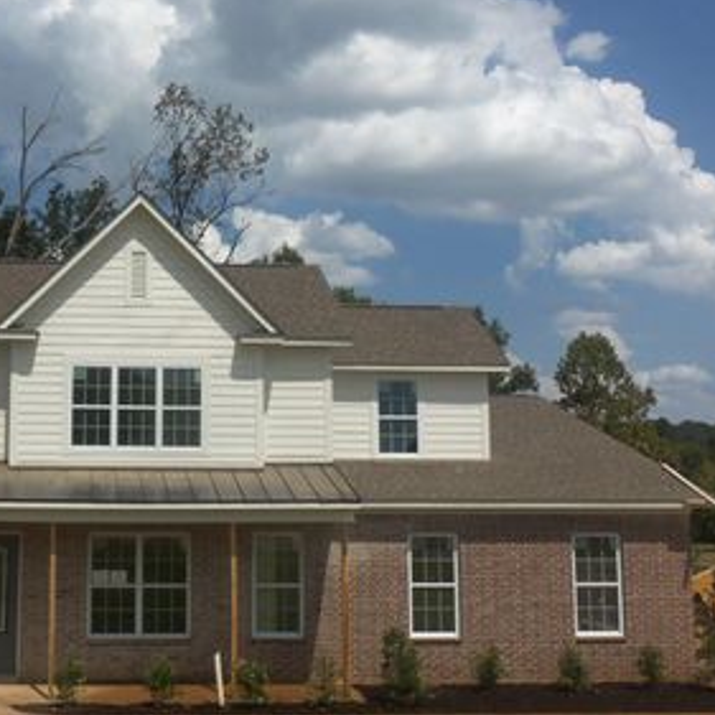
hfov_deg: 37.1
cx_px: 155
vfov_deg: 38.3
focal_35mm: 44
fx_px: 1028
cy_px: 340
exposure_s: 1/320
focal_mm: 5.1
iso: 64
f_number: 8.6
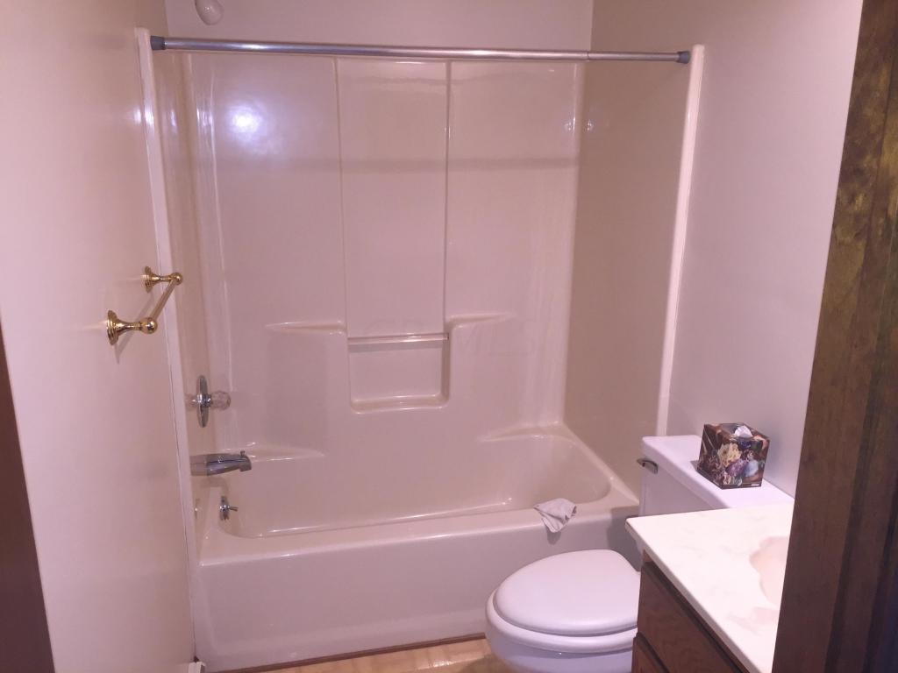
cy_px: 336
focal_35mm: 29
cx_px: 449
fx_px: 752
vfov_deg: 48.2
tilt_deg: -14.9
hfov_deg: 61.7
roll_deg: +0.3
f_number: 2.2
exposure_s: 1/30
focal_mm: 4.15
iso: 125
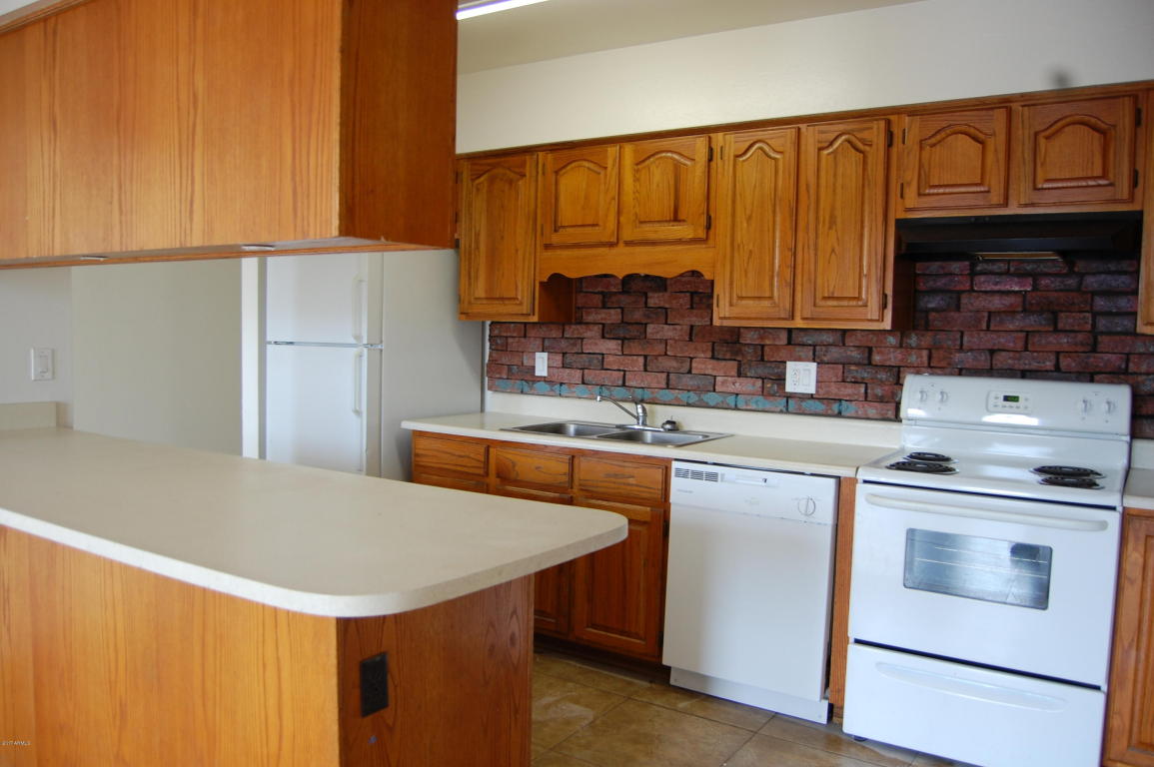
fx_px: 865
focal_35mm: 27
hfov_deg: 67.4
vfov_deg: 47.9
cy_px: 384
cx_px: 577
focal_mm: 18
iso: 400
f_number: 3.5
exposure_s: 1/50
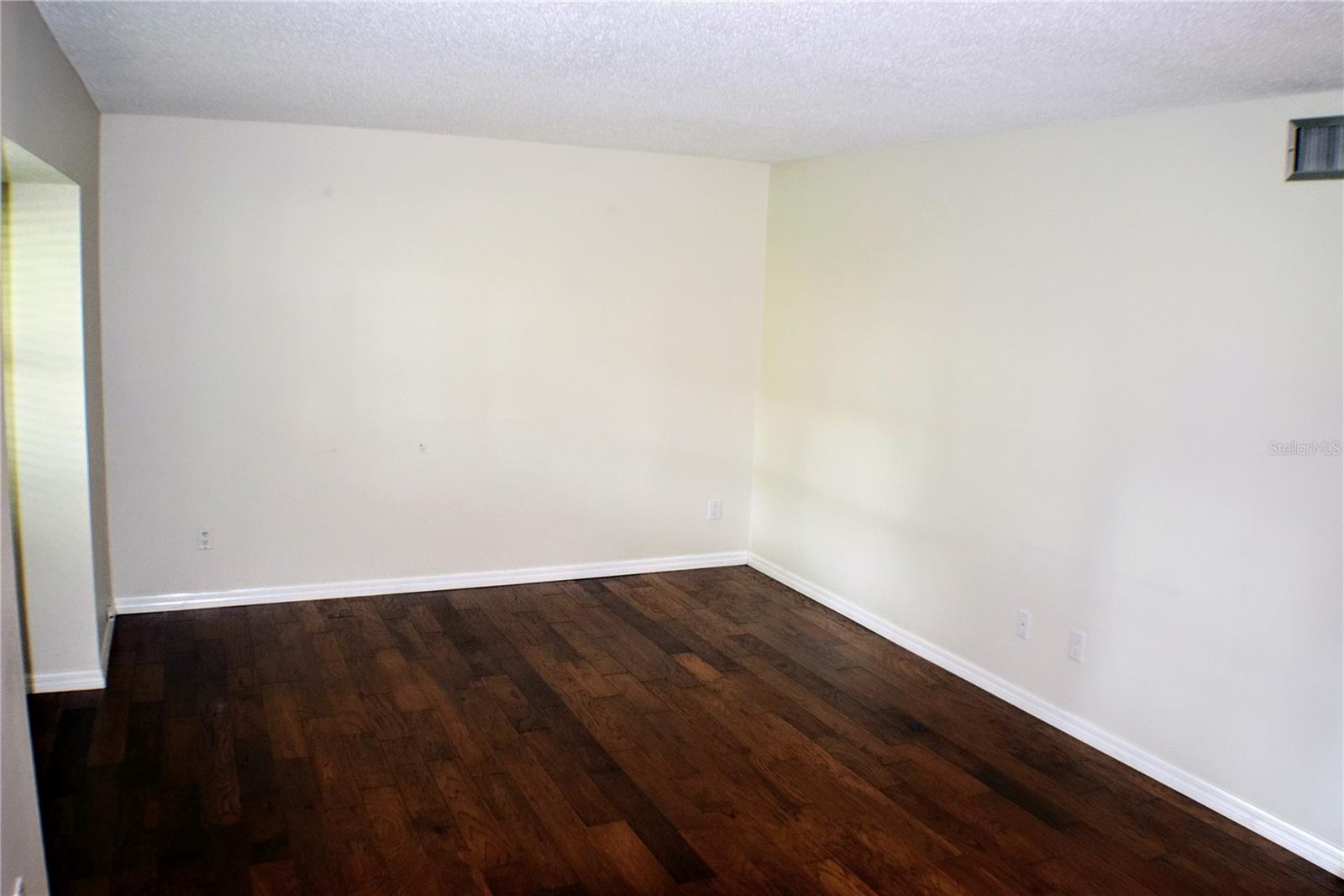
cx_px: 672
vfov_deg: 36.9
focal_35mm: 36
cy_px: 448
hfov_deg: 53.1
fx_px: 1344
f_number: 4
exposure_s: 1/30
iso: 1100
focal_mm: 24
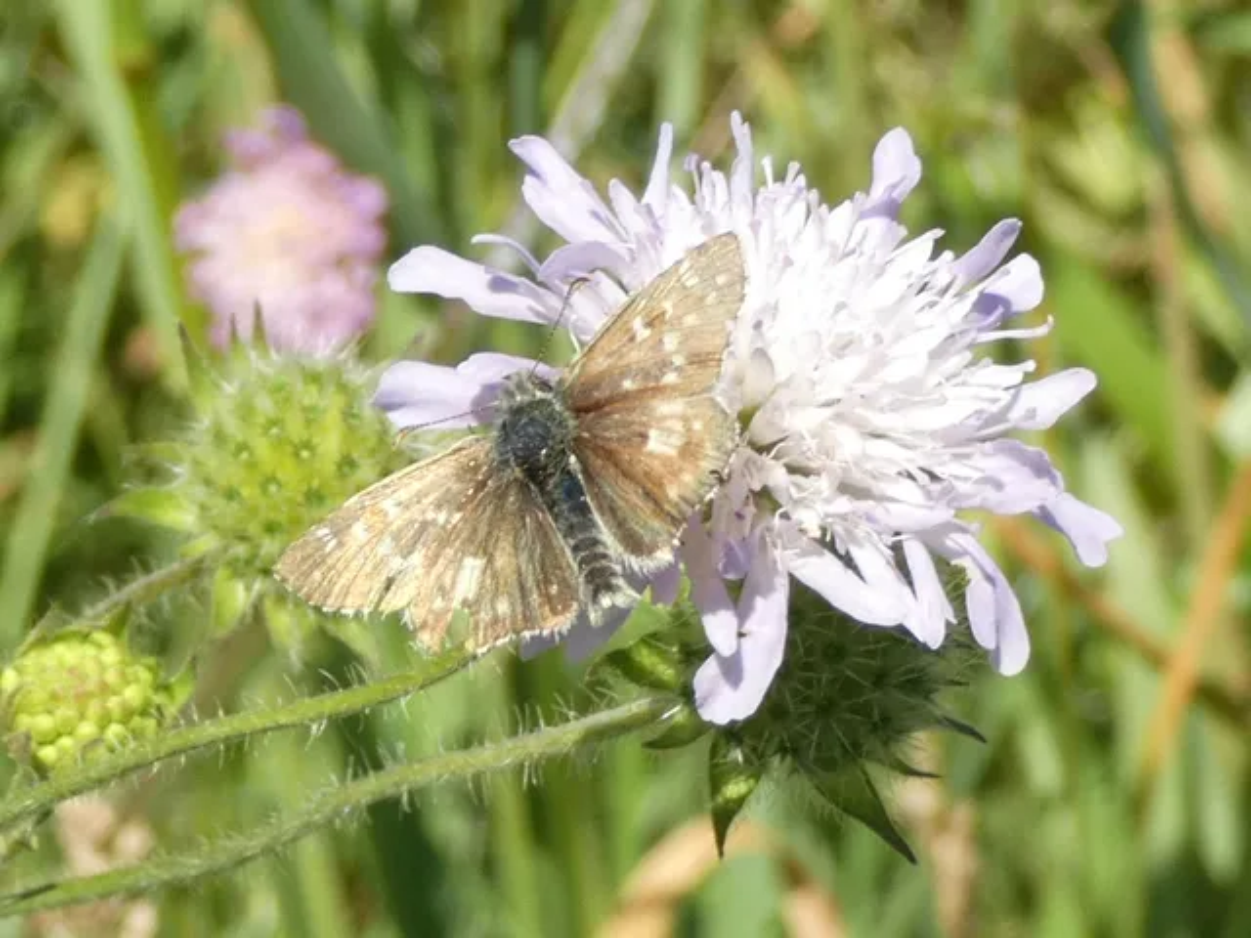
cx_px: 626
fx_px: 3795
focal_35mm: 105
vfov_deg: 14.1
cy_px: 469
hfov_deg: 18.7
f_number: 4.9
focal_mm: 18.8
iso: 80
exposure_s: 1/125
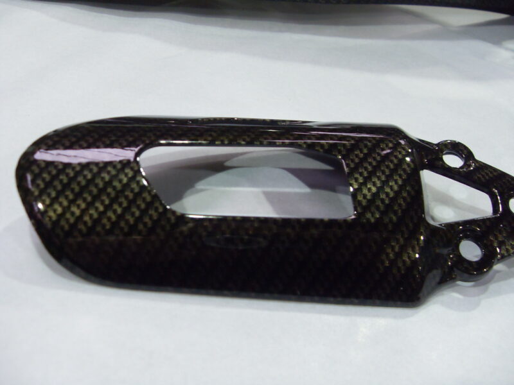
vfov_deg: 40.7
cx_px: 257
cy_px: 192
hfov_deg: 52.6
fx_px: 520
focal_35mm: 35
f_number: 2.8
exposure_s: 1/30
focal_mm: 6.3
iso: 200
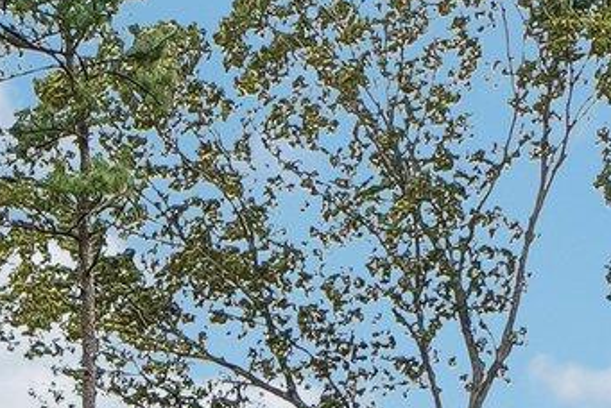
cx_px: -618
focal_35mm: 162
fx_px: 2752
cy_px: 971
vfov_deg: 7.9
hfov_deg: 11.4
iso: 400
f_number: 8
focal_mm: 18
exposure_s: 1/320
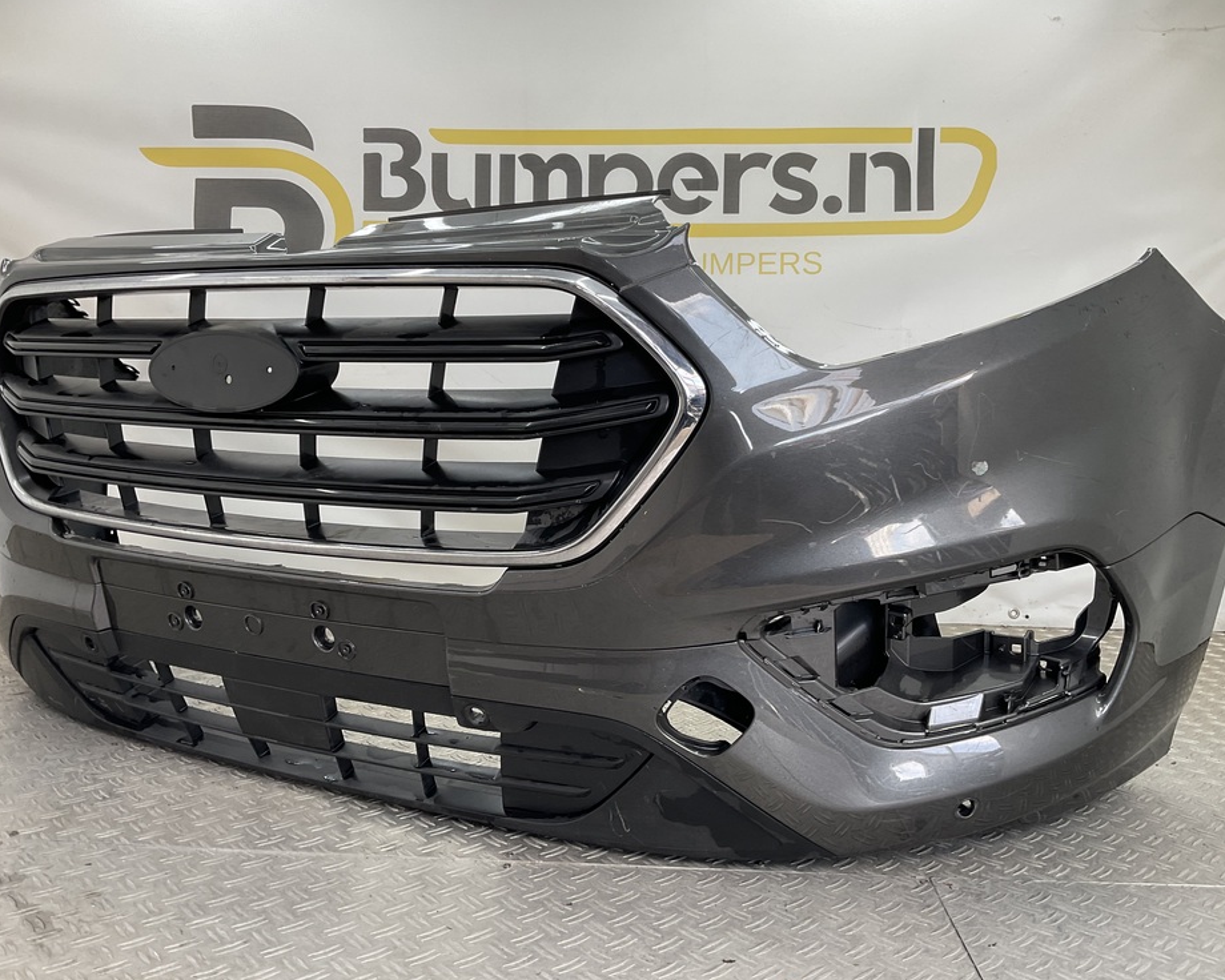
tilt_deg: -4.8
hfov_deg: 57.2
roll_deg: -1.6
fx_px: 1124
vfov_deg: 47.1
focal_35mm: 31
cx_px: 612
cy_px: 490
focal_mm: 3
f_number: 1.8
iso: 20
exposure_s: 1/100
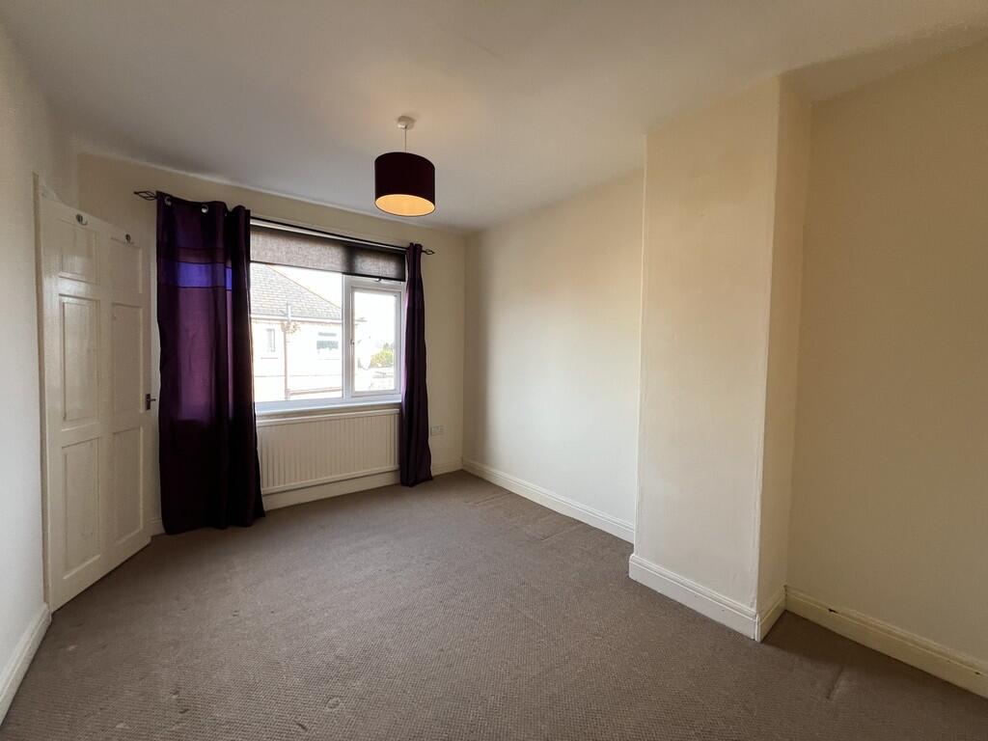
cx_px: 494
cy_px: 370
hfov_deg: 106.2
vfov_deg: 89.9
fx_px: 371
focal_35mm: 13
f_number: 1.8
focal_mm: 1.57
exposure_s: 1/99
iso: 64
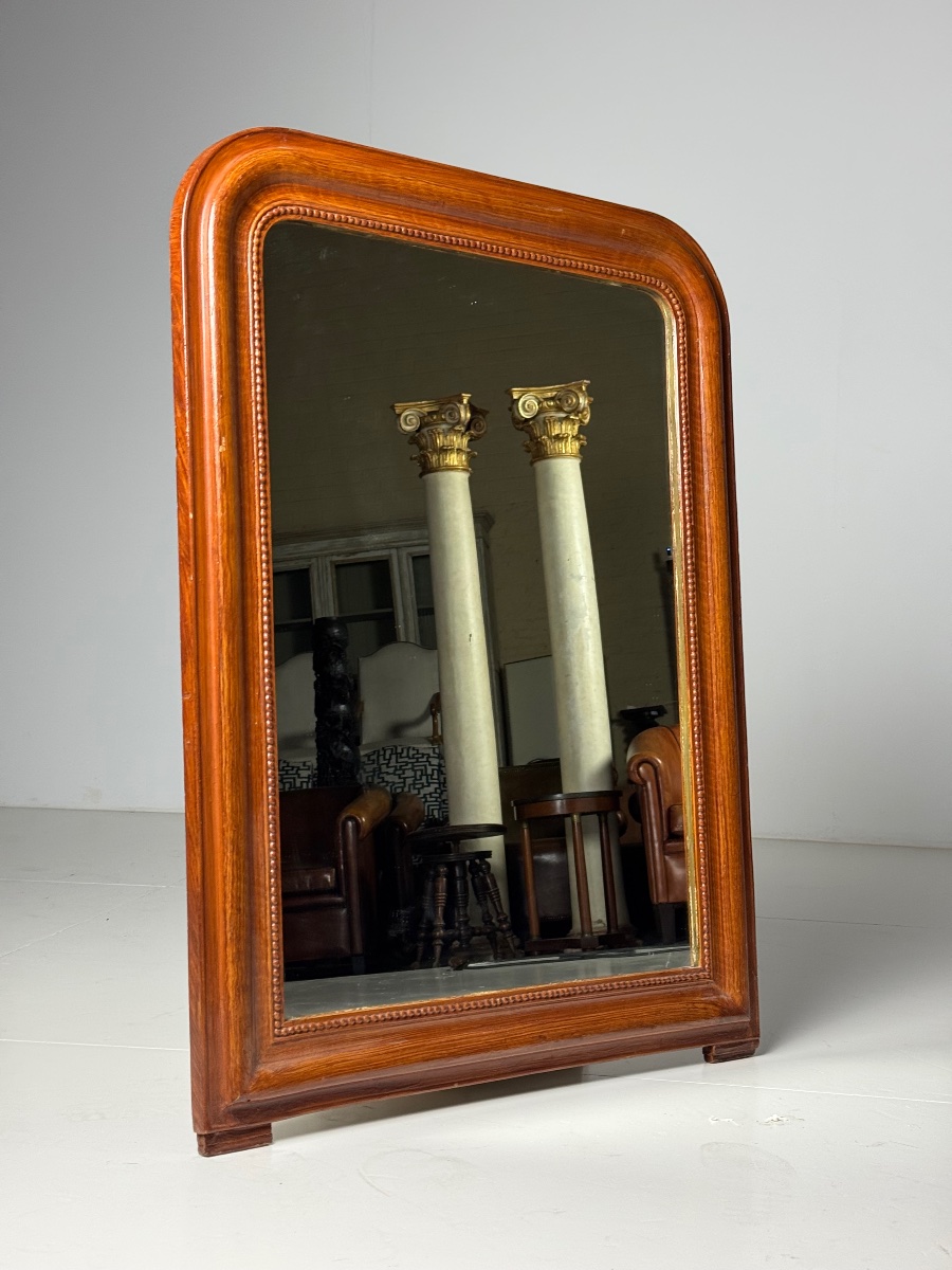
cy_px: 635
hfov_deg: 30.3
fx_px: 1760
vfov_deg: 39.7
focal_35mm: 48
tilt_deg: -0.2
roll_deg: -1.1
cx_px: 476
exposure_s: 1/50
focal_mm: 6.76
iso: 160
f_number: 1.78
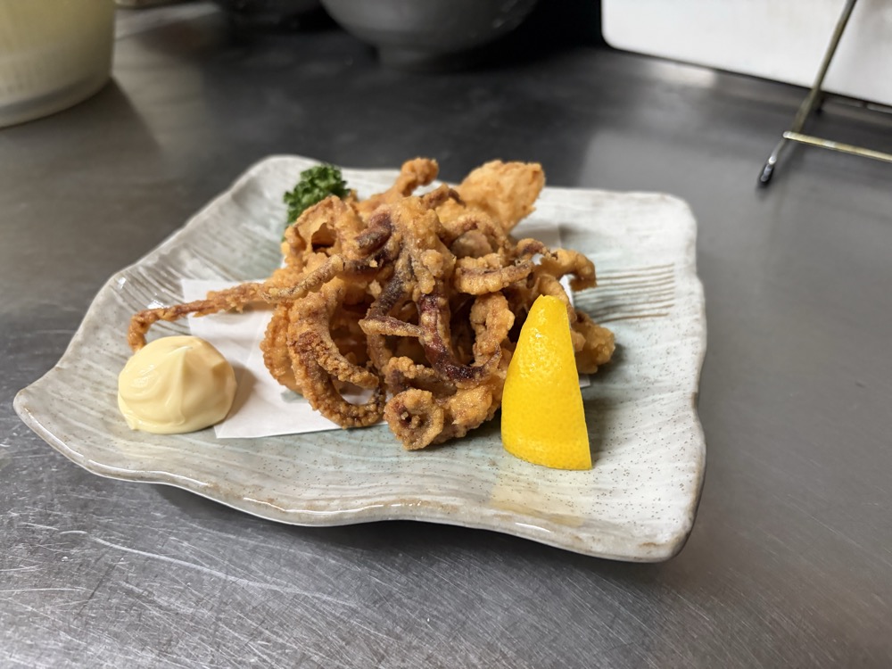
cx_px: 446
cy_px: 334
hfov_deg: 67.3
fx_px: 670
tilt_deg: -39.0
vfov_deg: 53.1
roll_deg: +0.8
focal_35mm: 26
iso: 400
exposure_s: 1/60
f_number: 1.6
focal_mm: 5.96
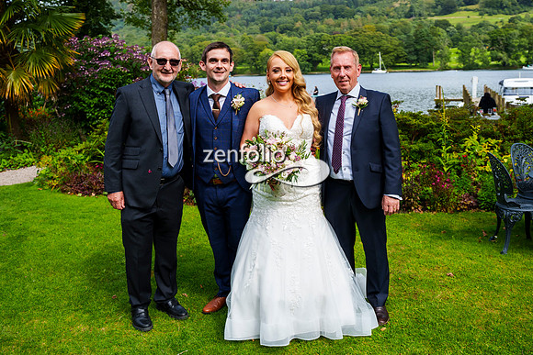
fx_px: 490
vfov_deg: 39.7
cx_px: 287
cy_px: 145
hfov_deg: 57.0
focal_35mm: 33
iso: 800
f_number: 3.5
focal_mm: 28
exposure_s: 1/8000
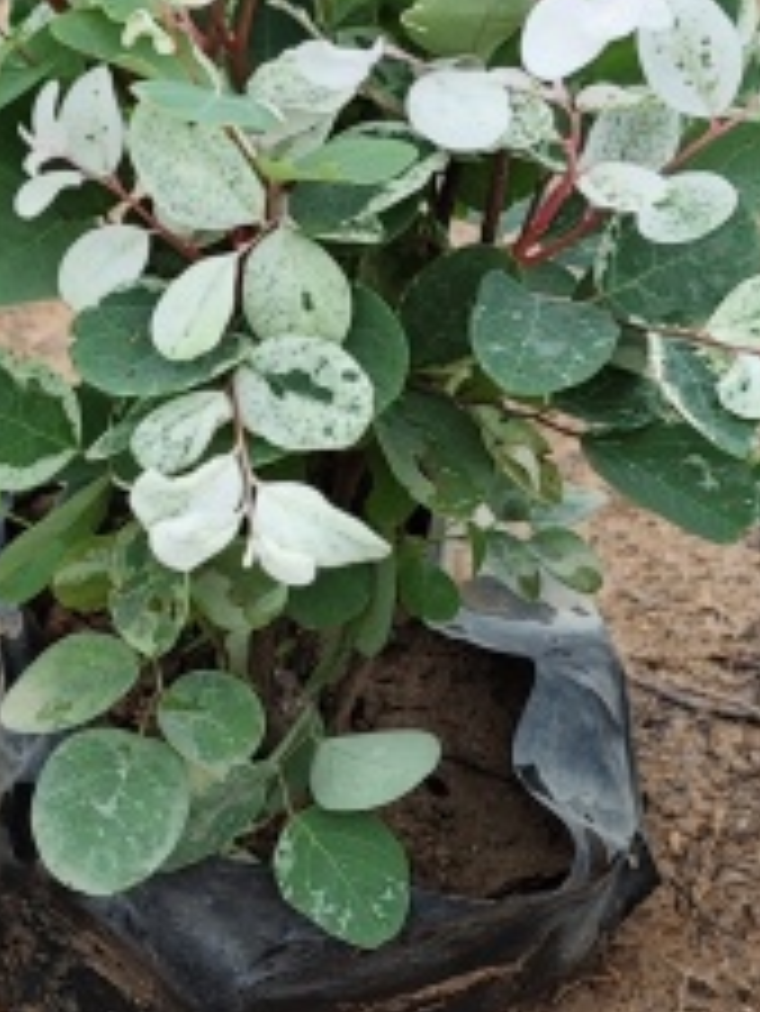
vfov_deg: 17.8
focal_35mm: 109
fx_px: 3188
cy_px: 866
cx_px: 351
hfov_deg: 13.6
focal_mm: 6.55
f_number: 1.6
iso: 50
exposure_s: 1/899
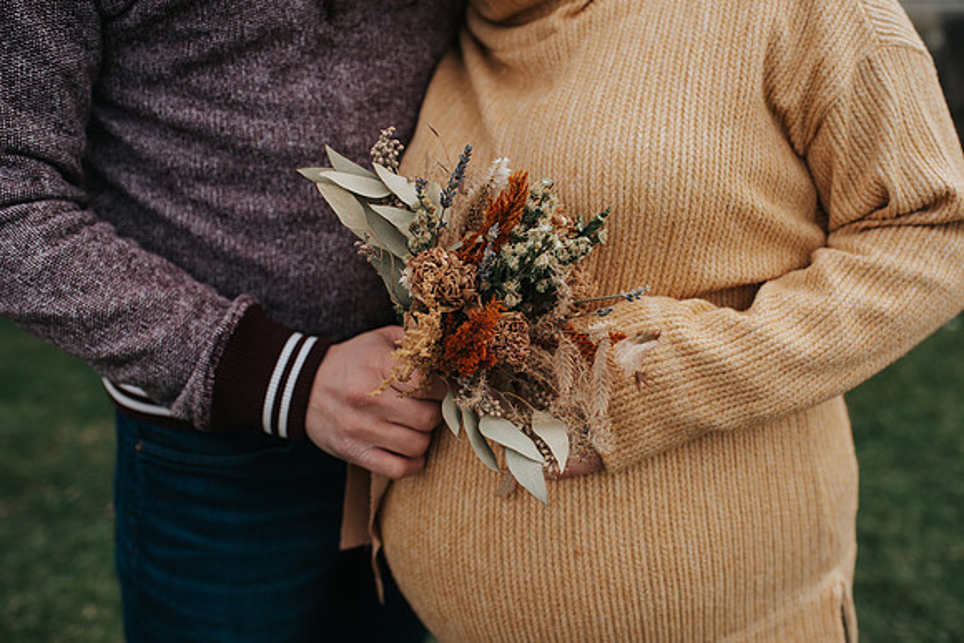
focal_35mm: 38
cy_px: 321
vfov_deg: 35.5
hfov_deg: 51.2
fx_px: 1006
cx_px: 506
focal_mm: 35
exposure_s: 1/800
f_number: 3.2
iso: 220
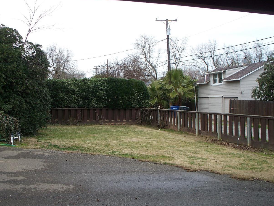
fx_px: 356
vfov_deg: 32.2
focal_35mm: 45
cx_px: 109
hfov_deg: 41.9
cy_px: 101
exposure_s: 1/200
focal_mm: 7.54
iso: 64
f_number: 2.8
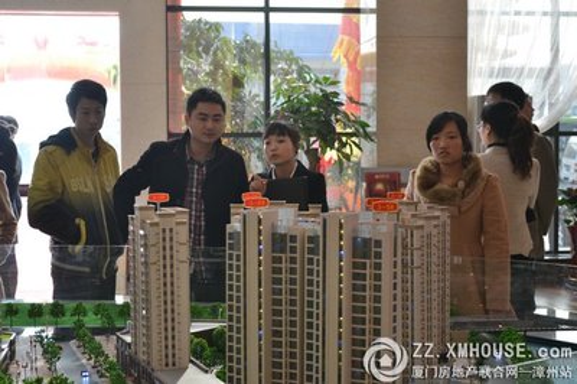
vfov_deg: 21.5
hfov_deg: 31.9
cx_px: 288
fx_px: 1009
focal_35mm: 63
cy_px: 192
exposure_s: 1/125
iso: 360
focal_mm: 42
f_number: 5.6
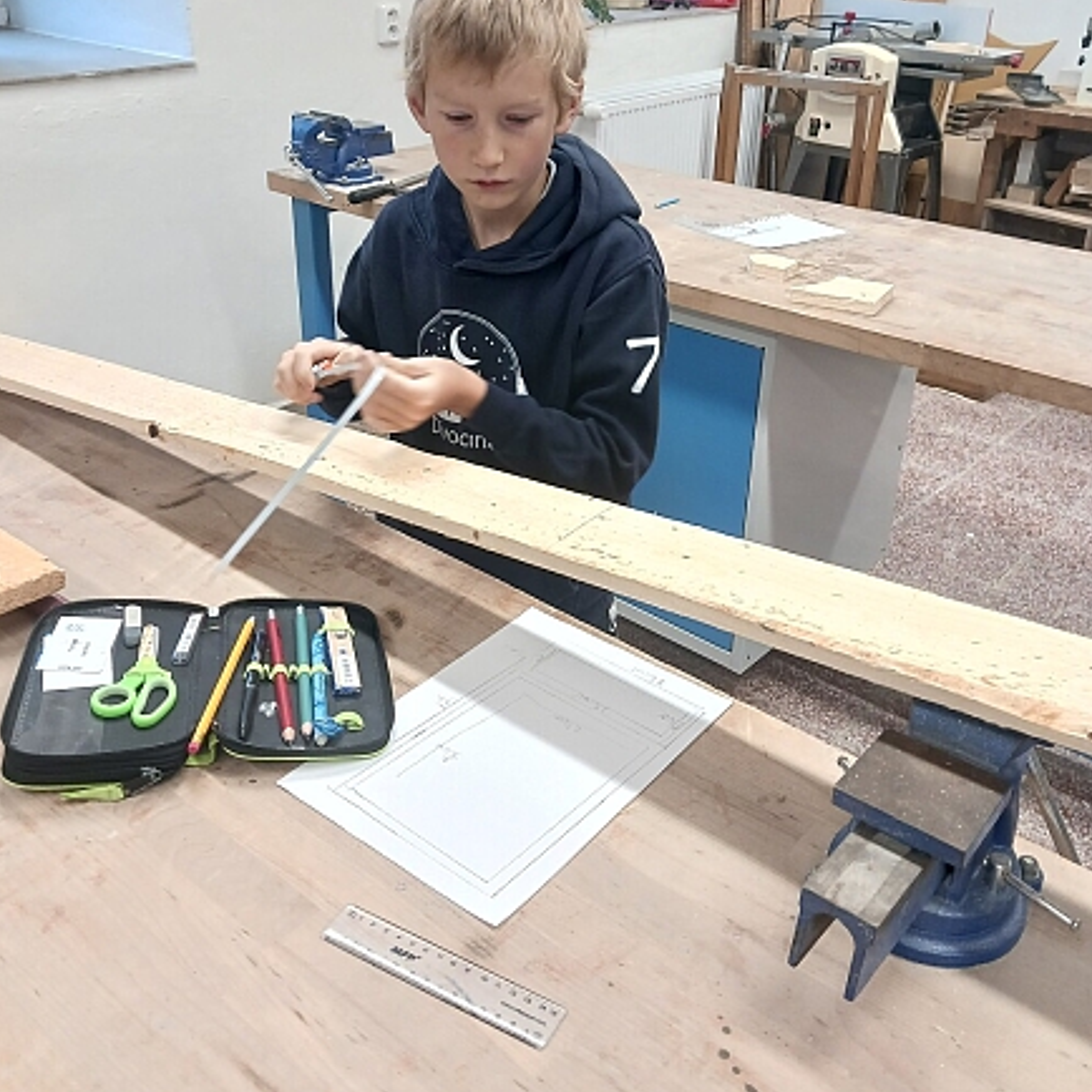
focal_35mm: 33
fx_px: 1178
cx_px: 546
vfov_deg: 49.3
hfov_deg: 49.7
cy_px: 410
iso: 200
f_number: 1.8
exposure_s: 1/33
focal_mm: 4
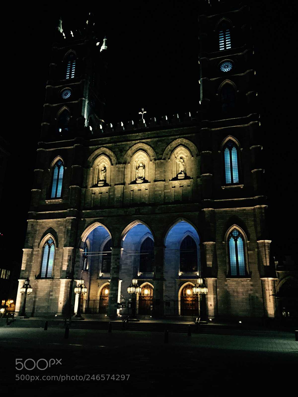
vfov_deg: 61.7
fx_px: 333
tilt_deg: +19.3
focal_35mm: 29
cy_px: 198
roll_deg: -1.9
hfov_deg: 48.2
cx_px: 149
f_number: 2.2
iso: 250
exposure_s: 1/15
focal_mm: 4.15
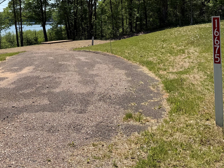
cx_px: 88
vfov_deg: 29.4
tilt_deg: +1.8
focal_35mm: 47
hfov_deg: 40.2
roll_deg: +0.8
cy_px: 11
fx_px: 304
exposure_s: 1/4673
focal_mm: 6.76
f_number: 1.78
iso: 80
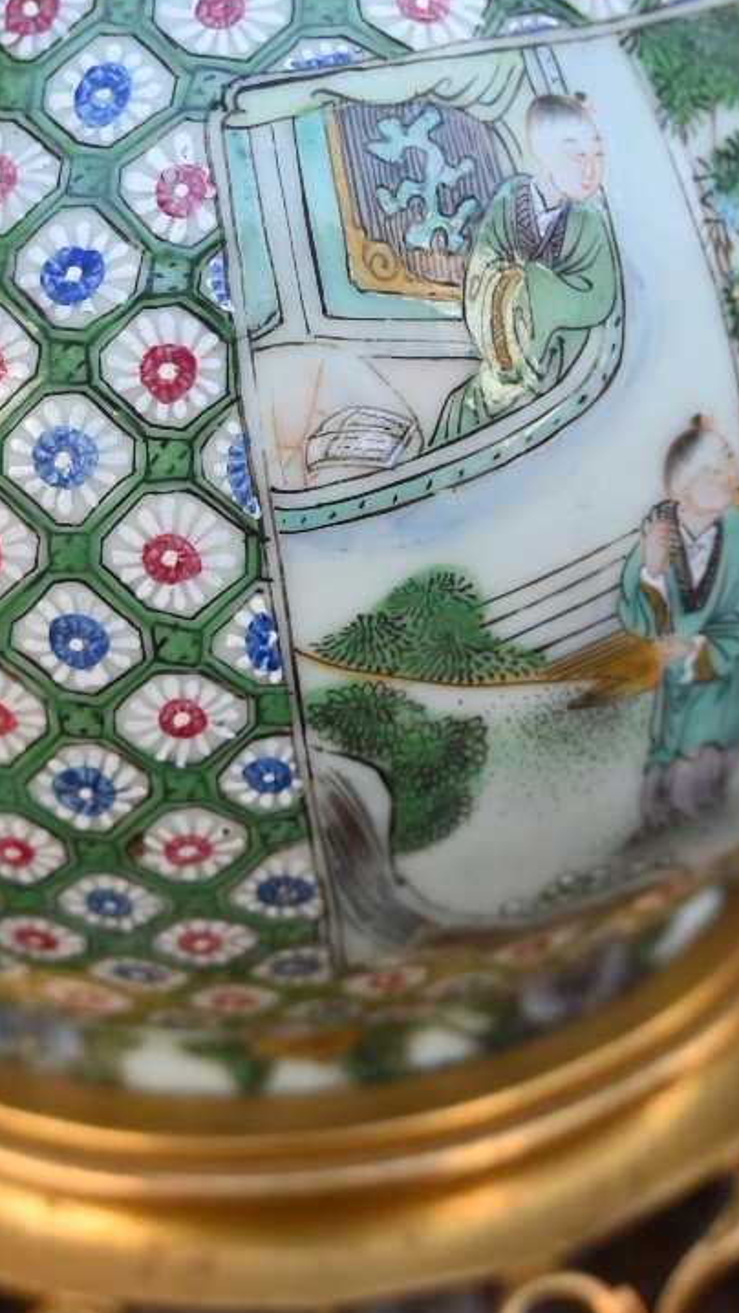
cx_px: 435
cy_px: 373
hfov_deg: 18.7
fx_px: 2240
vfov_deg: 32.2
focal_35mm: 64
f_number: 4
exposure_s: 1/250
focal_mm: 24.5
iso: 320
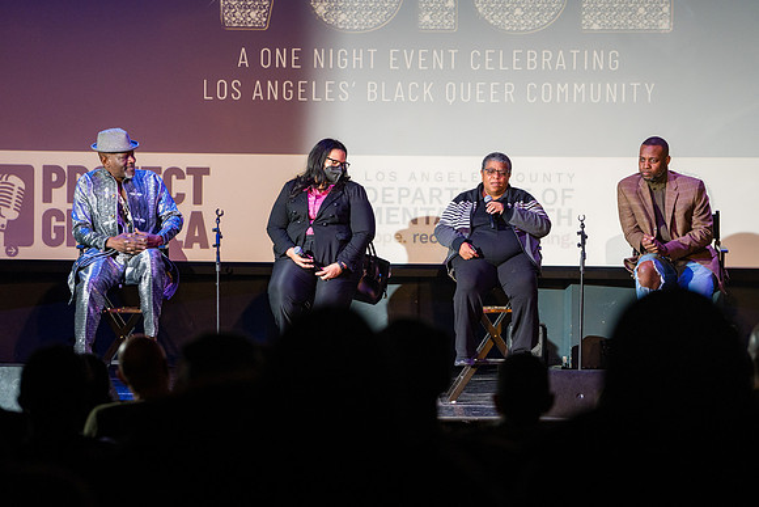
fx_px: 3472
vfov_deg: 8.3
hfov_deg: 12.5
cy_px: 253
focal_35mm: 165
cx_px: 360
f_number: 4
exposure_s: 1/250
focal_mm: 154
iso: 2500
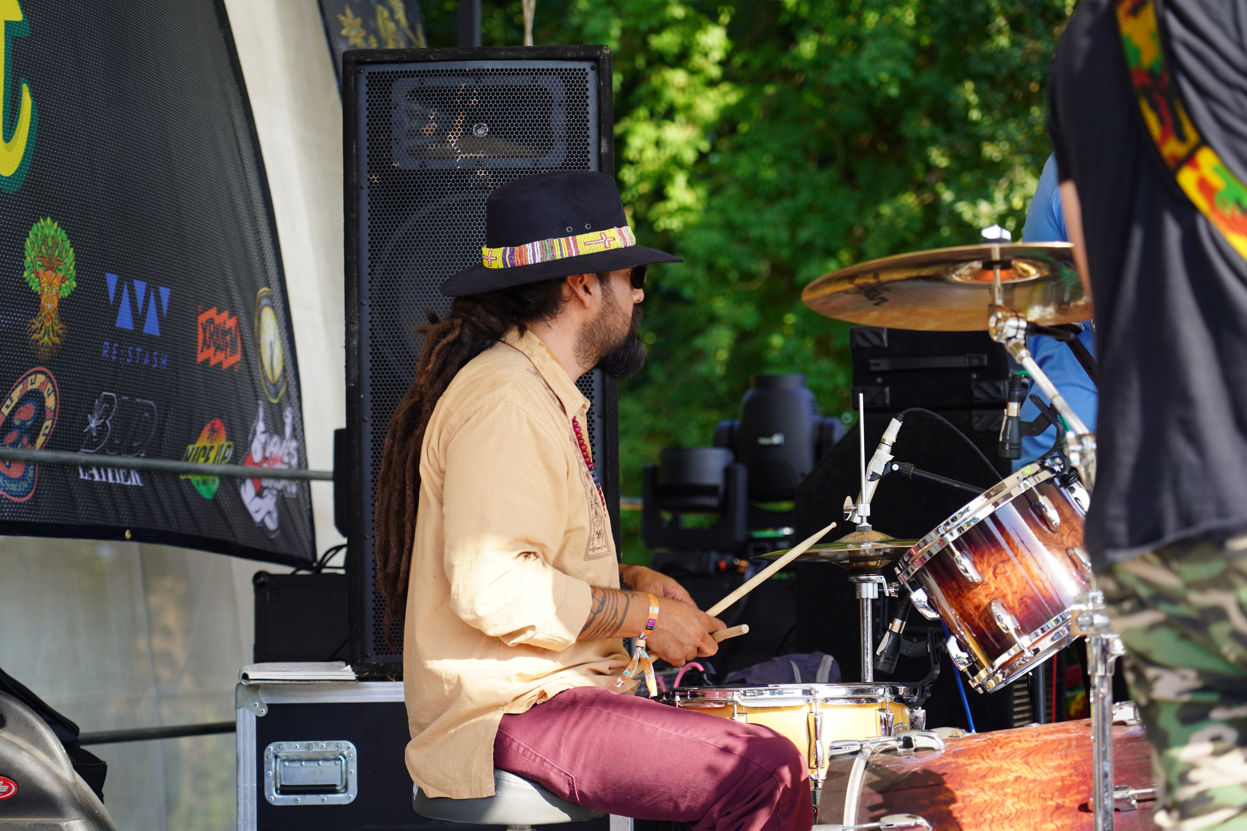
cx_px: 624
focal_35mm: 105
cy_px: 416
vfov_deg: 13.0
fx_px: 3637
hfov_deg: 19.5
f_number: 4.5
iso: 100
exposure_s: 1/125
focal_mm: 105
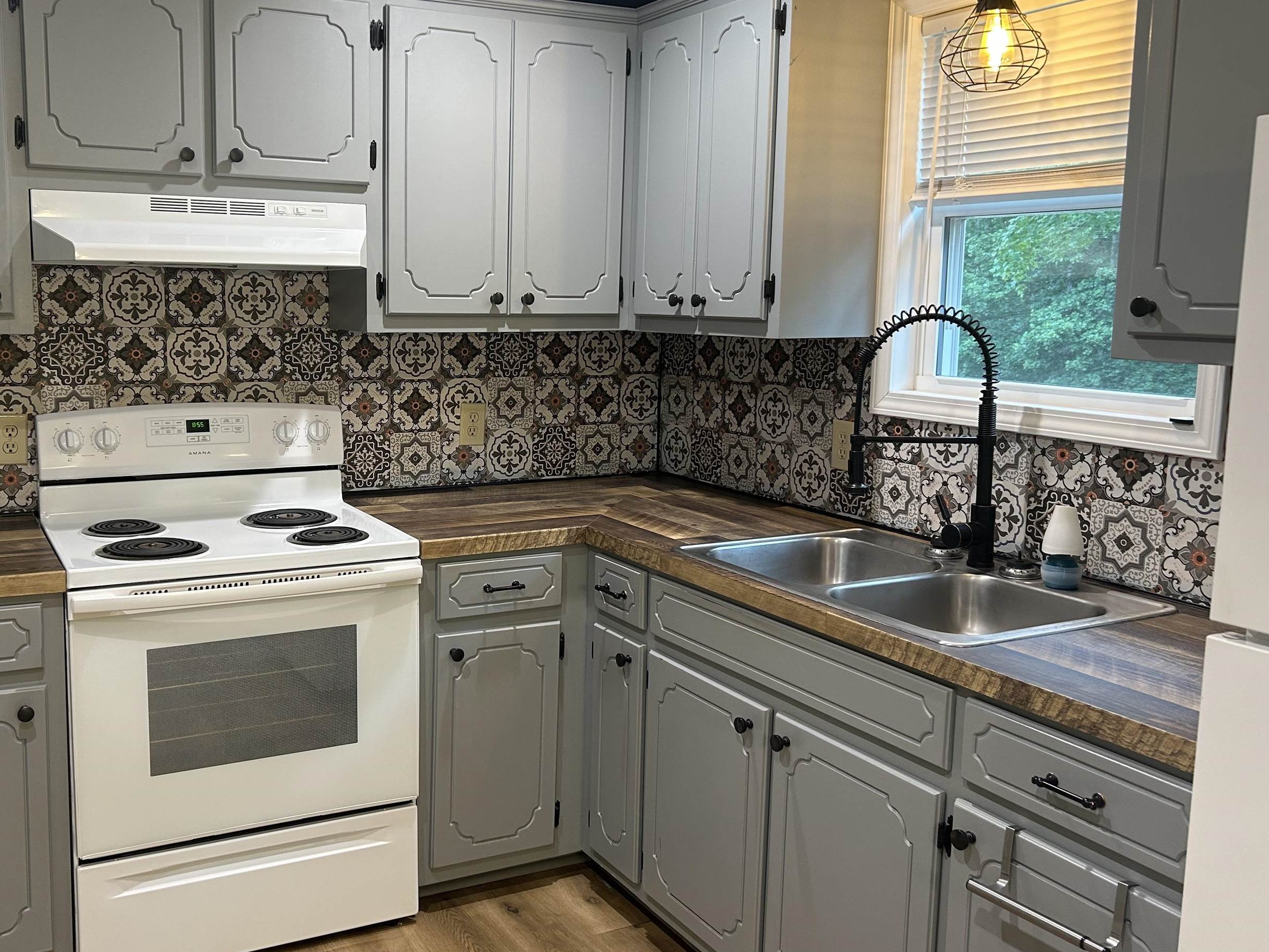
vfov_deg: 42.9
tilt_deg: -7.6
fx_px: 1210
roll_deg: -0.5
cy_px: 445
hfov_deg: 54.8
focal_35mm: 33
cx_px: 485
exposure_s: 1/60
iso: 100
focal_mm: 5.7
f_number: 1.5
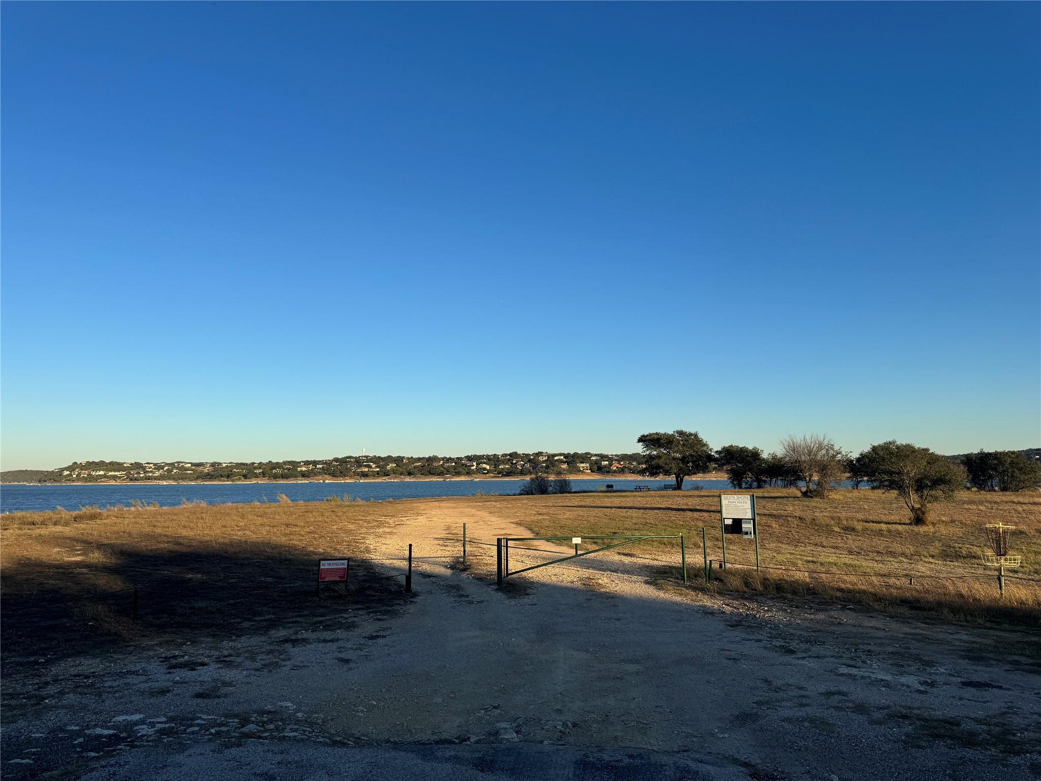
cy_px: 390
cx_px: 520
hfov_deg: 71.6
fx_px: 722
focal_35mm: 24
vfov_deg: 56.8
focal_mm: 6.76
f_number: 1.78
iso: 80
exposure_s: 1/3802
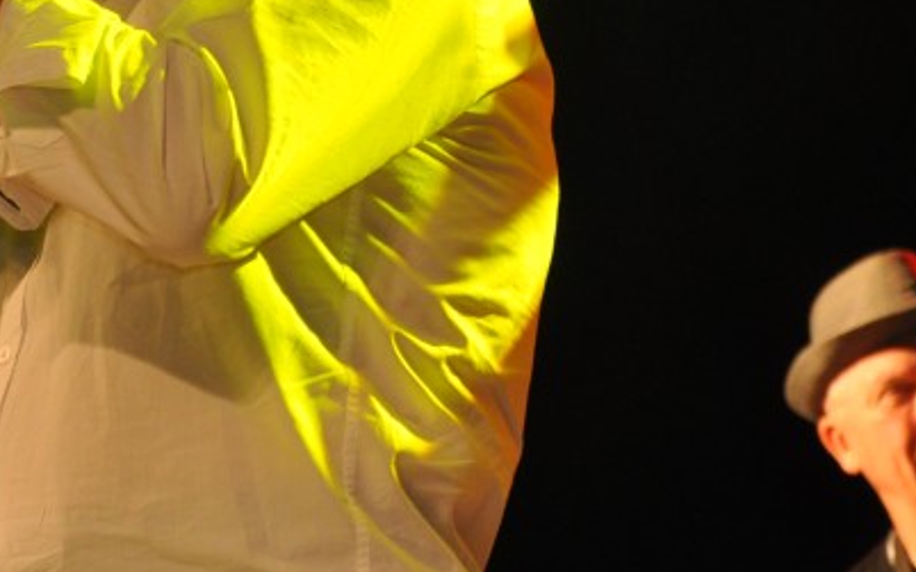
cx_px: 285
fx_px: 8535
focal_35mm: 342
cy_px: 166
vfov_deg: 3.8
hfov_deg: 6.1
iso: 800
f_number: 5.6
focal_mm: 90
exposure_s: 1/60
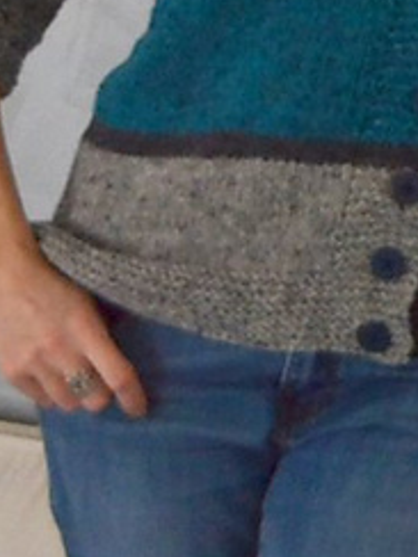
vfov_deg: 13.4
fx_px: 2318
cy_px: -53
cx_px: 440
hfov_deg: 10.2
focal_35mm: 144
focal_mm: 38
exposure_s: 1/60
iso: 2800
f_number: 4.8
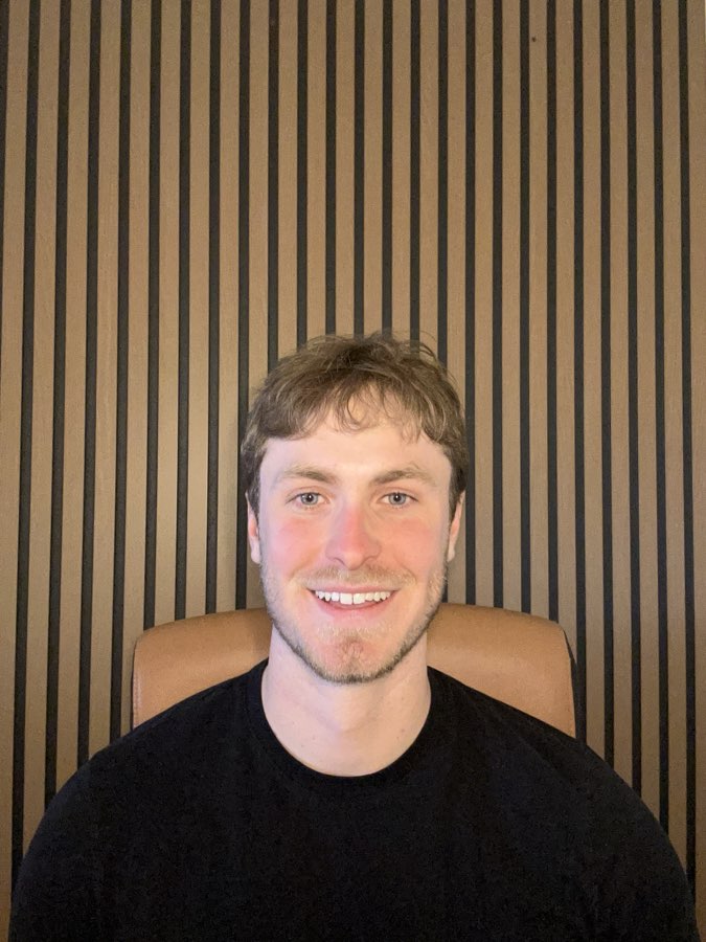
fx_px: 816
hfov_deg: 46.8
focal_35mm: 30
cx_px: 353
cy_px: 471
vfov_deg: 60.0
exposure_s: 1/40
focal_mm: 2.69
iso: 250
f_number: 1.9
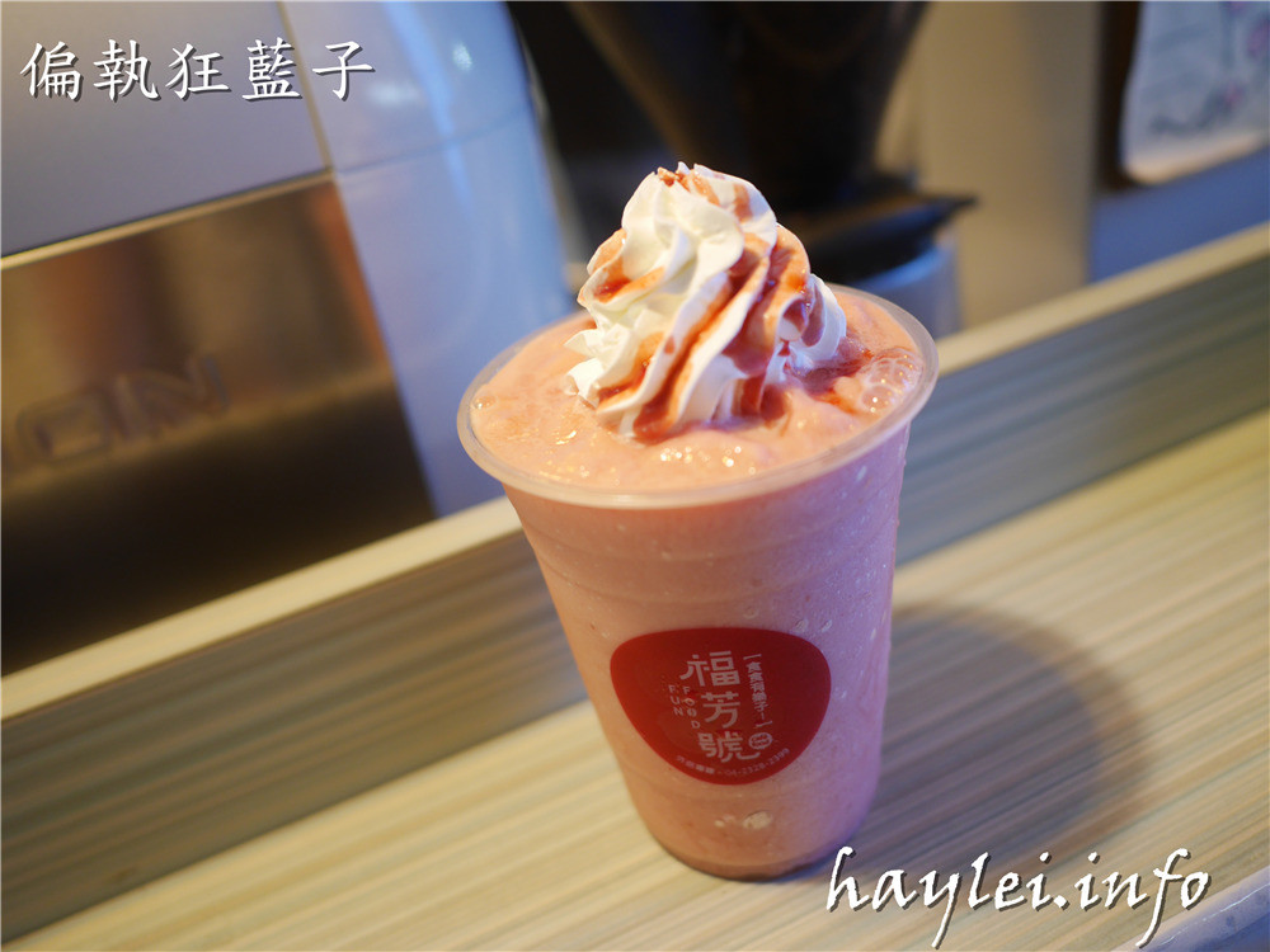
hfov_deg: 60.0
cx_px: 635
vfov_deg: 46.8
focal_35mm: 30
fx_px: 1101
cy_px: 476
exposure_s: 1/60
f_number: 1.7
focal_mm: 15
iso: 320
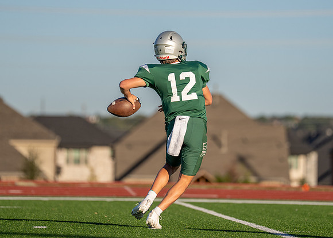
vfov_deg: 4.7
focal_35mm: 304
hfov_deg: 6.6
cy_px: 97
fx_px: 2871
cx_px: 163
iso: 250
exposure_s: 1/4000
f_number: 2.8
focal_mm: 200
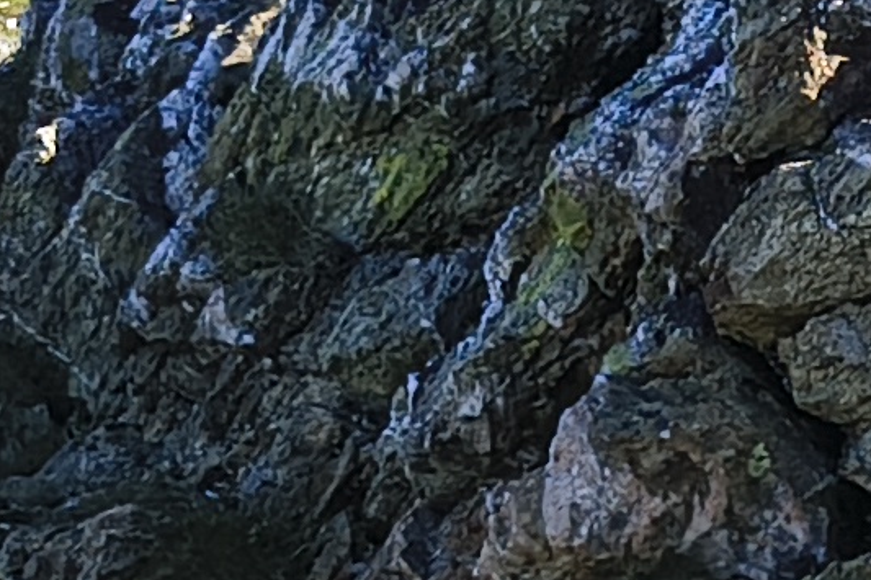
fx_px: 4644
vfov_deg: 6.6
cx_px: 1003
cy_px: 1614
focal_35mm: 192
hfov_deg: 10.6
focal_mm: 5.56
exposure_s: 1/1814
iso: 101
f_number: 1.8
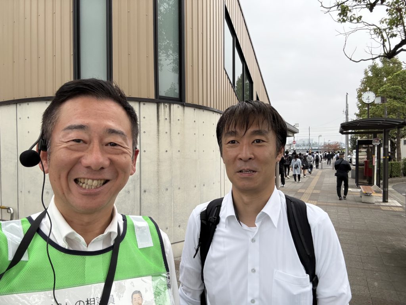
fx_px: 270
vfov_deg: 58.9
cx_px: 203
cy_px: 152
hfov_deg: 73.9
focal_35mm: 23
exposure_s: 1/216
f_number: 1.9
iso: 64
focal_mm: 2.69
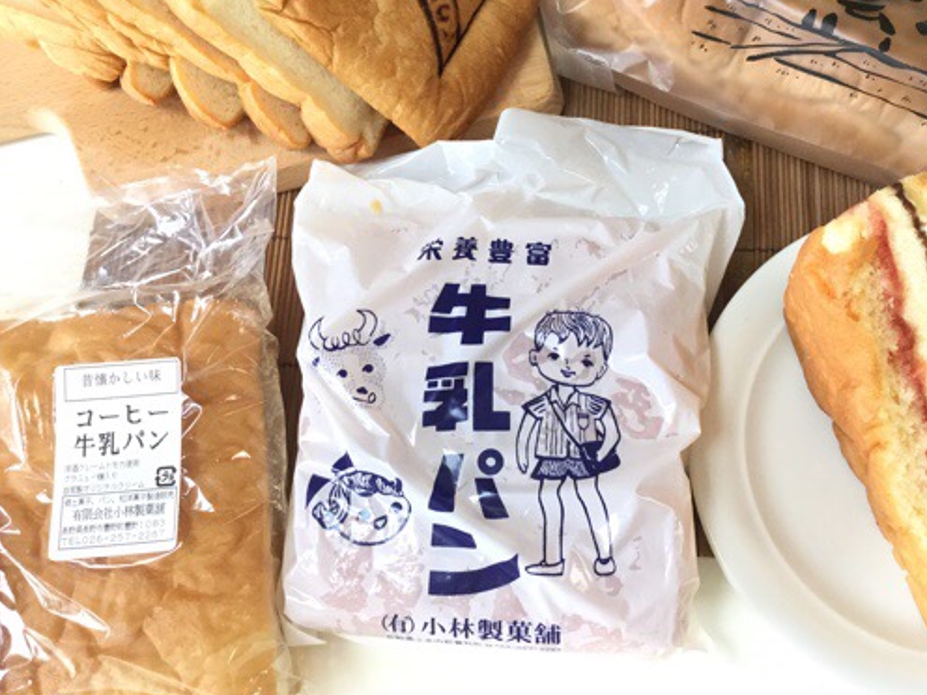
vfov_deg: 35.8
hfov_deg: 46.6
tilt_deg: -73.8
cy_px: 265
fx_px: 1071
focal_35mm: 40
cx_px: 553
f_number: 2.4
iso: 80
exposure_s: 1/30
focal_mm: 3.3
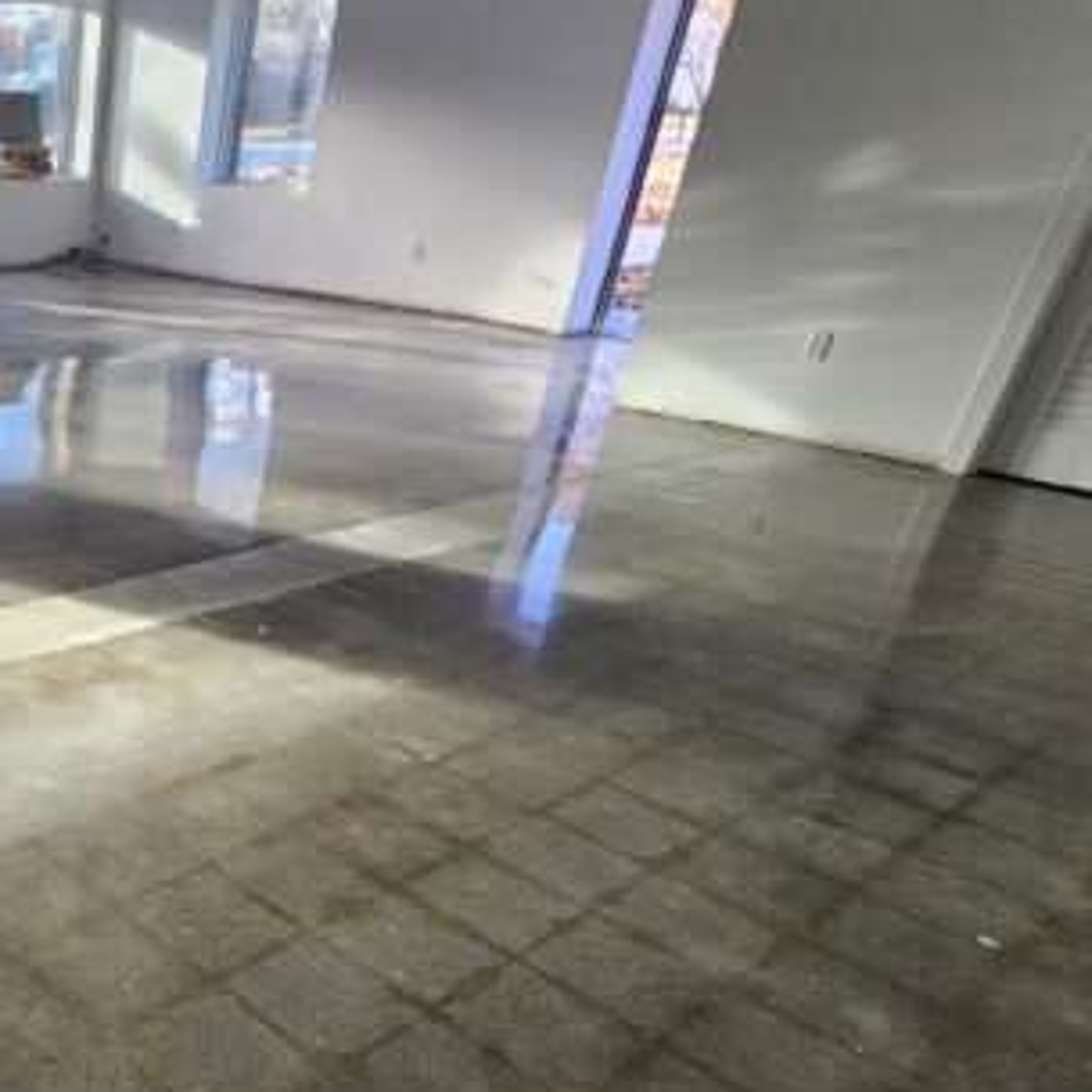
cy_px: 736
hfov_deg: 43.9
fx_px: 1035
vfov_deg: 54.4
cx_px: -86
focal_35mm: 29
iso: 80
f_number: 2.2
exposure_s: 1/60
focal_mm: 2.2
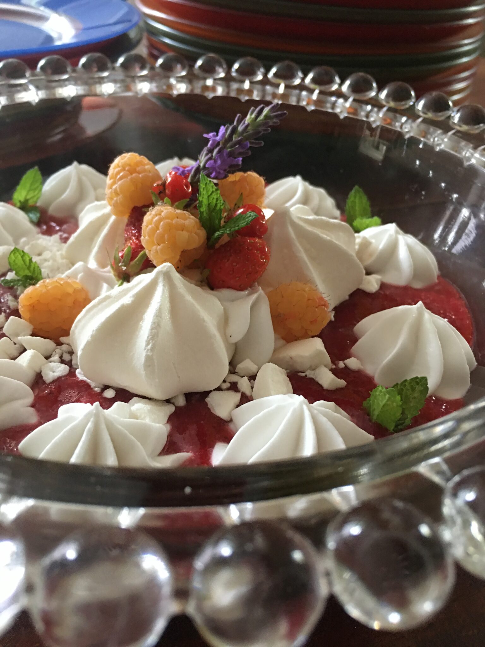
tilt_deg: -35.0
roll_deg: -3.2
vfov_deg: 61.7
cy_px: 324
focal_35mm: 29
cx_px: 242
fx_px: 542
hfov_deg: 48.2
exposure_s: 1/10
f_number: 2.2
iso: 80
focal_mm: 4.15
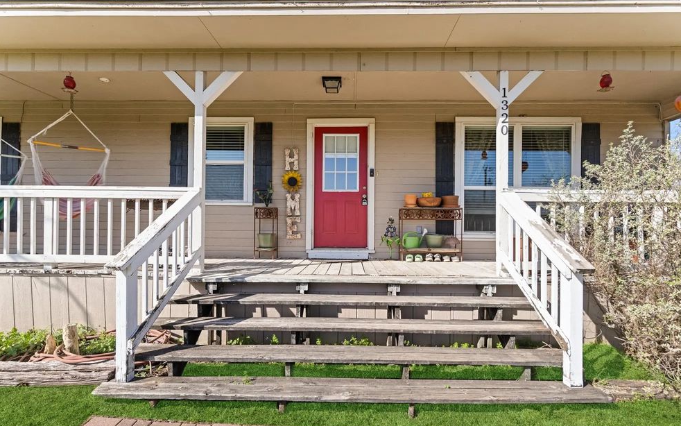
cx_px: 342
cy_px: 233
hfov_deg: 92.6
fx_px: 325
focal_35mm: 18
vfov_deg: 66.2
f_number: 3.5
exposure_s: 1/2000
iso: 640
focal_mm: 11
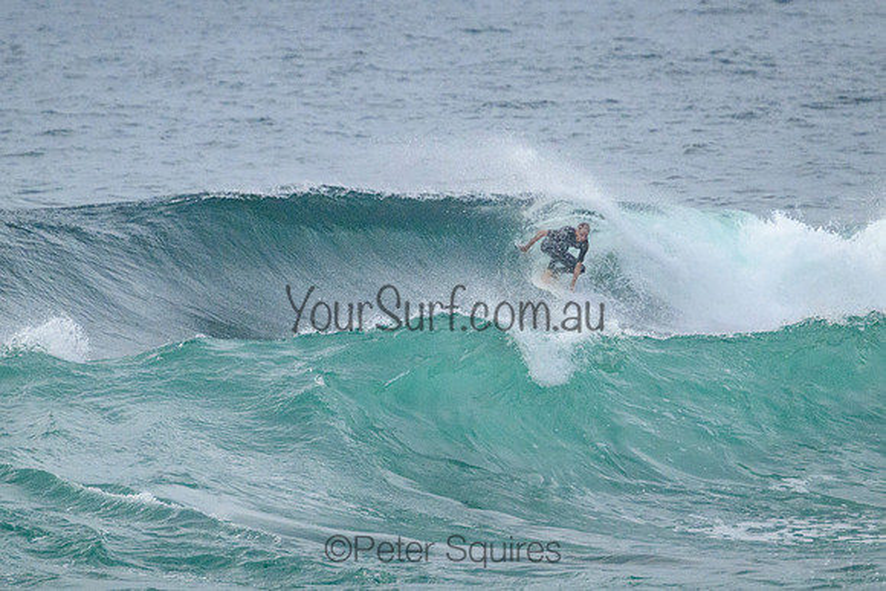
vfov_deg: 1.3
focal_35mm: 1100
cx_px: 481
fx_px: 27070
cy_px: 246
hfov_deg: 1.9
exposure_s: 1/2000
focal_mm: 800
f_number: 11
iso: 2800
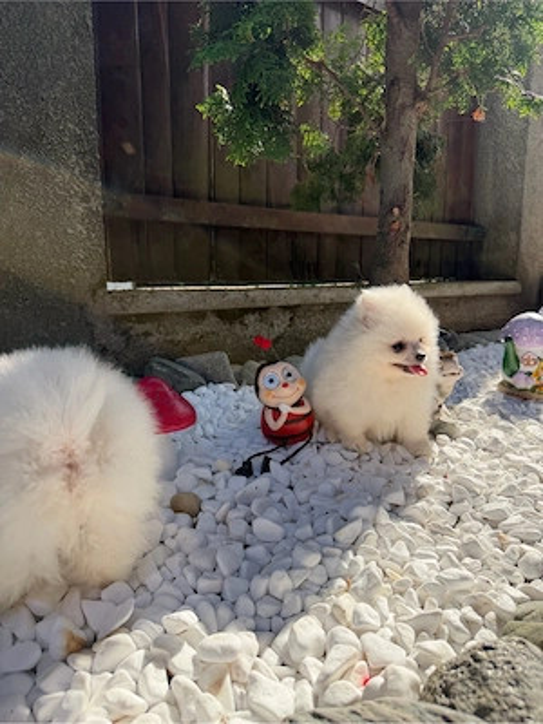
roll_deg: +1.7
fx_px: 502
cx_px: 272
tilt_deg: -11.7
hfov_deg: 56.8
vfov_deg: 71.6
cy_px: 362
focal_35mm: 24
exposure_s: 1/2370
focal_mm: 6.76
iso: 100
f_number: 1.78
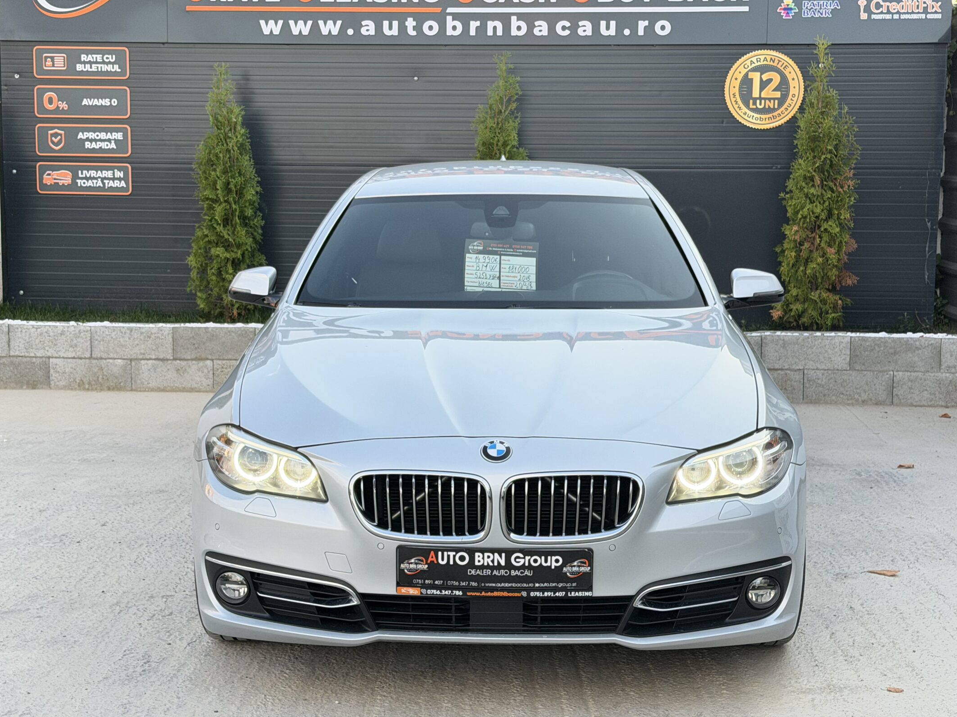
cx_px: 476
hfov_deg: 33.2
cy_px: 331
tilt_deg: -6.8
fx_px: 1603
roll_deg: -0.8
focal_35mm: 58
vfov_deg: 25.2
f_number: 1.78
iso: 100
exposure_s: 1/786
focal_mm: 6.76
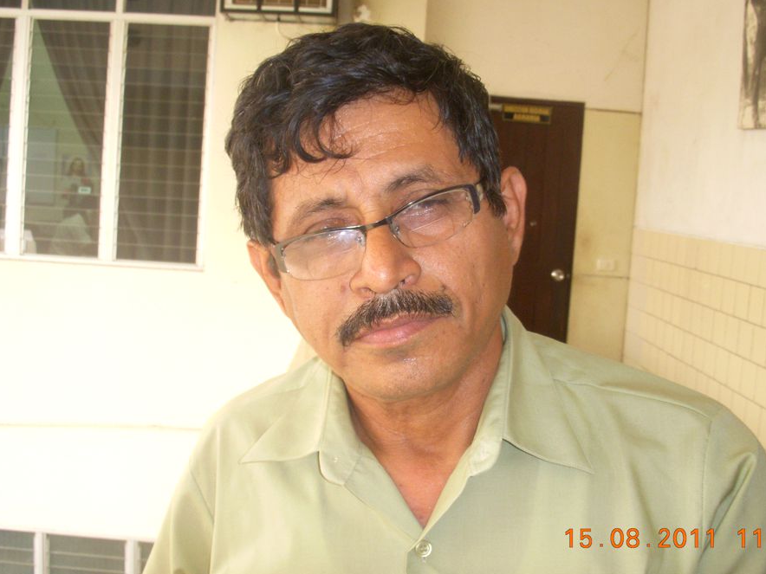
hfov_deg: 43.8
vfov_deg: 33.6
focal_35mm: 43
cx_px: 414
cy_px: 281
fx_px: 952
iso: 160
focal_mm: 6.3
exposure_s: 1/40
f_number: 3.3
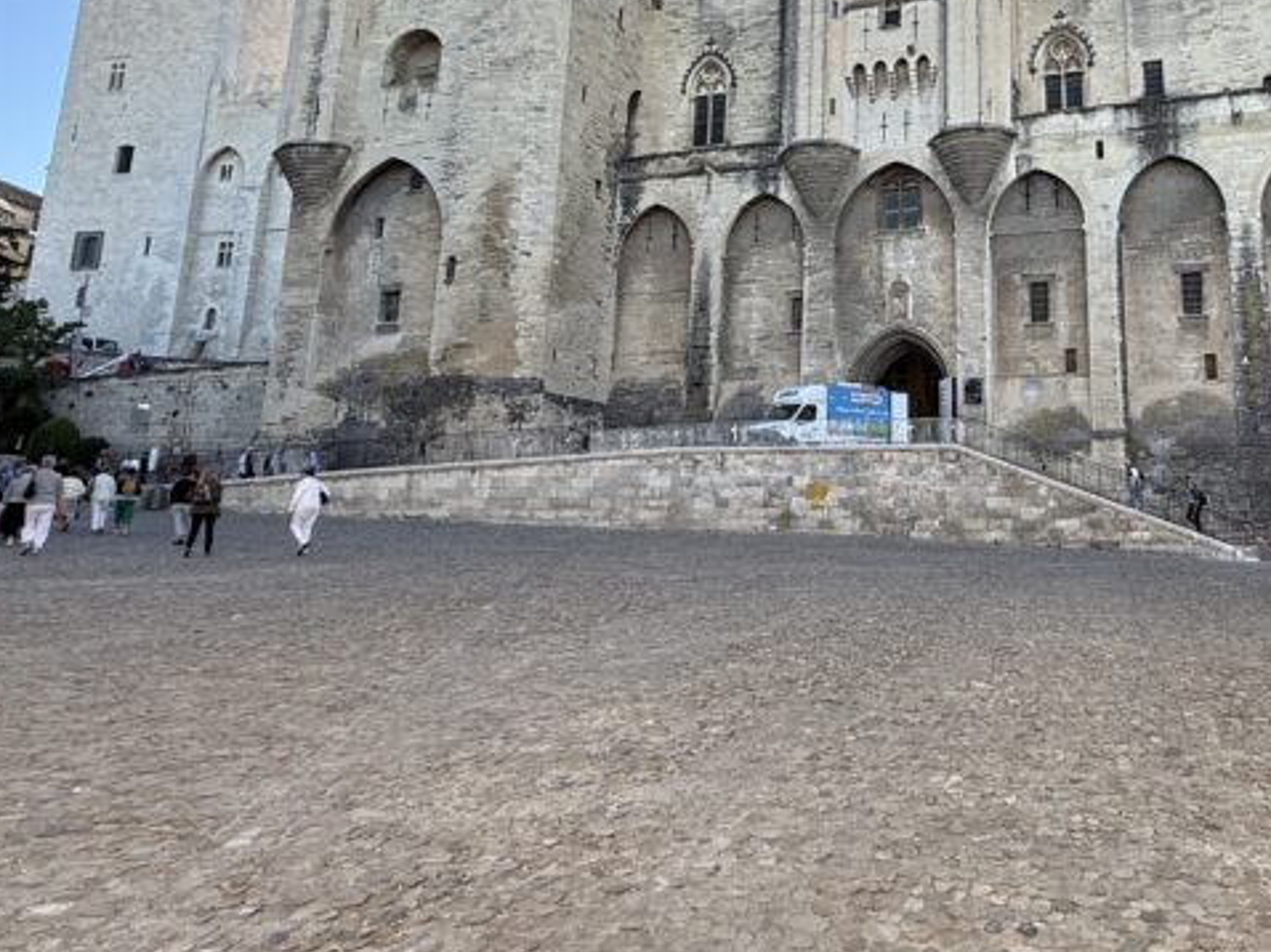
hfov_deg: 57.2
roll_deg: +0.3
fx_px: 1101
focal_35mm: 30
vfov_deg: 45.7
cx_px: 941
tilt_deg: +12.3
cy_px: 279
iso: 64
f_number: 2.2
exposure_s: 1/569
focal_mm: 2.22
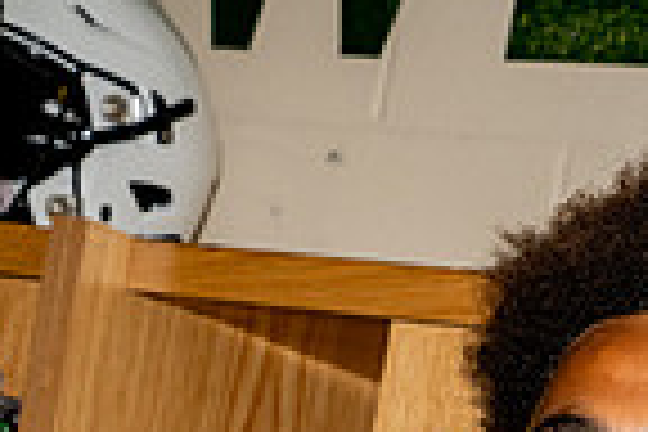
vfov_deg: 7.8
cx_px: 549
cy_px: 972
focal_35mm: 166
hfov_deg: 12.3
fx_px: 2988
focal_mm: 53
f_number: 8
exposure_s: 1/250
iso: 640
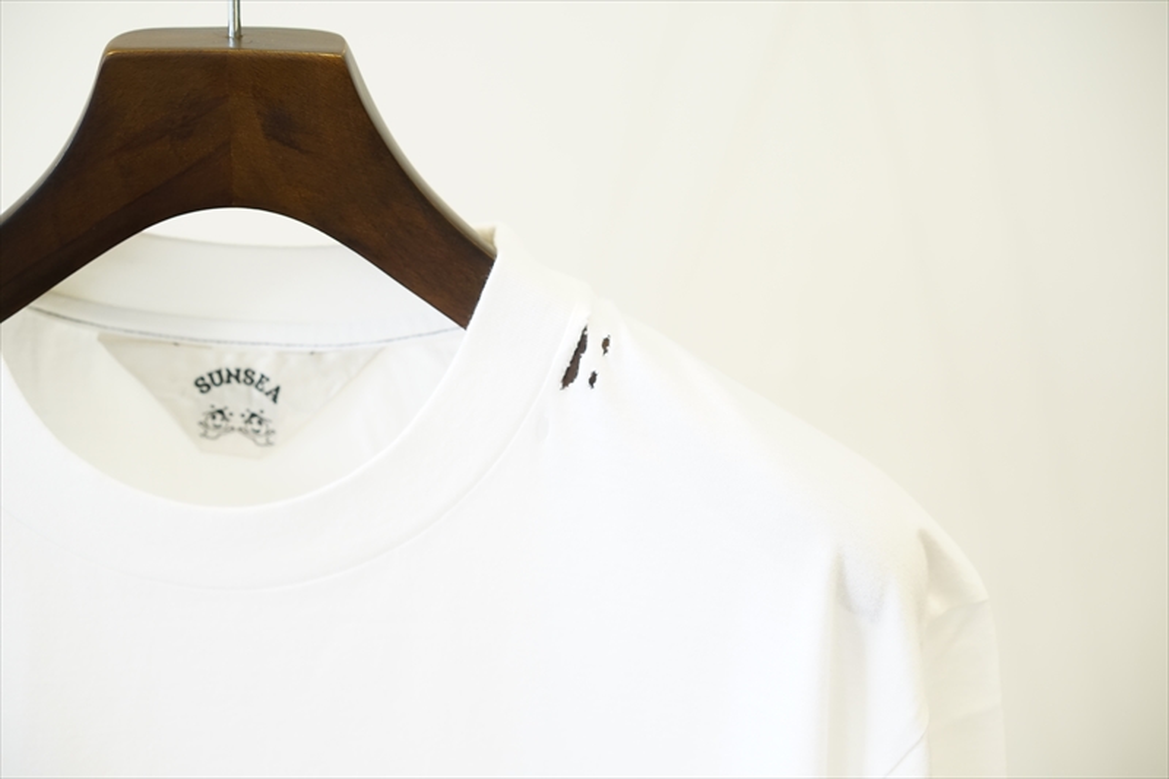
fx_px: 1785
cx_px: 584
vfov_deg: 24.6
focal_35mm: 55
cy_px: 390
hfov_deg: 36.3
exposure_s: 1/60
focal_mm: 55
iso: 640
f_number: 4
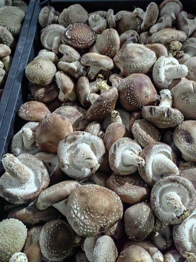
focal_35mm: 36
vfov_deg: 51.1
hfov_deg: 39.6
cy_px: 108
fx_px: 272
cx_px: 112
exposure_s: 1/50
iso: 2500
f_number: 1.9
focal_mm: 5.52
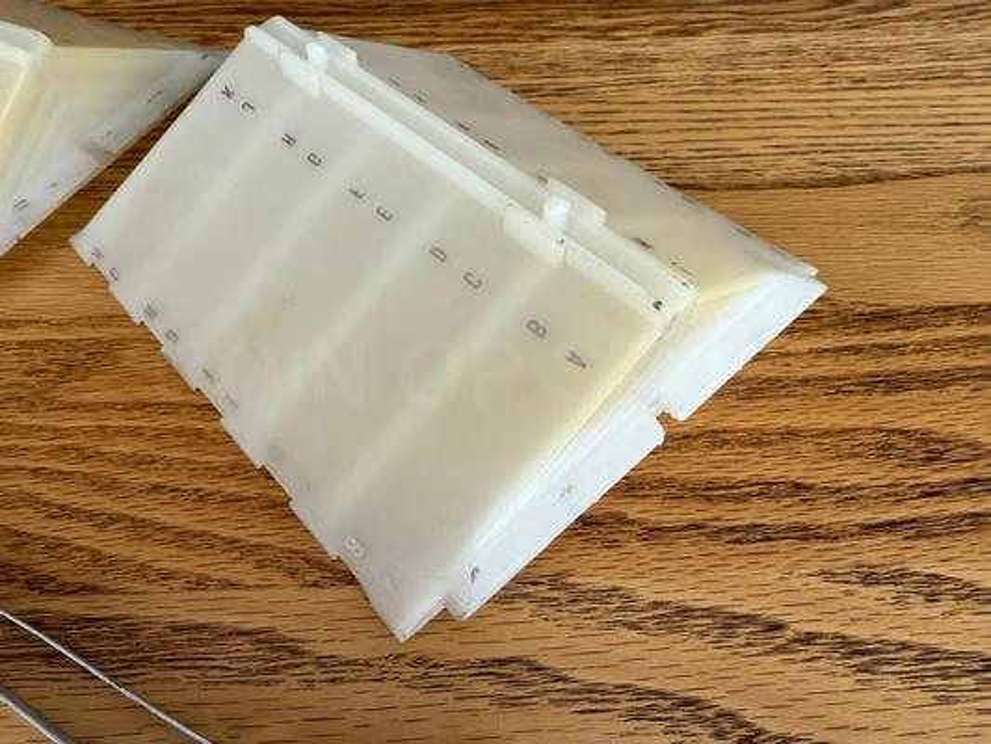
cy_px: 372
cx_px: 496
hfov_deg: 71.6
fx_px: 687
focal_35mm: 24
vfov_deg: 56.8
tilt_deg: -54.9
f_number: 2.2
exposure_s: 1/99
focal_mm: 2.22
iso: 160
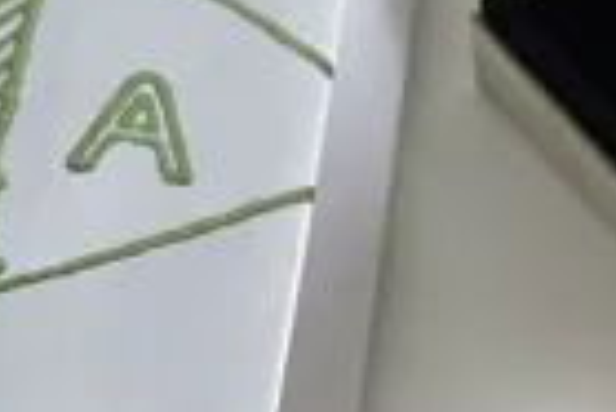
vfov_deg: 7.9
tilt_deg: -67.3
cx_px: 740
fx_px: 2946
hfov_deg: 11.7
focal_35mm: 172
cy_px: 540
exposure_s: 1/62
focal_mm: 6.76
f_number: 1.78
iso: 100
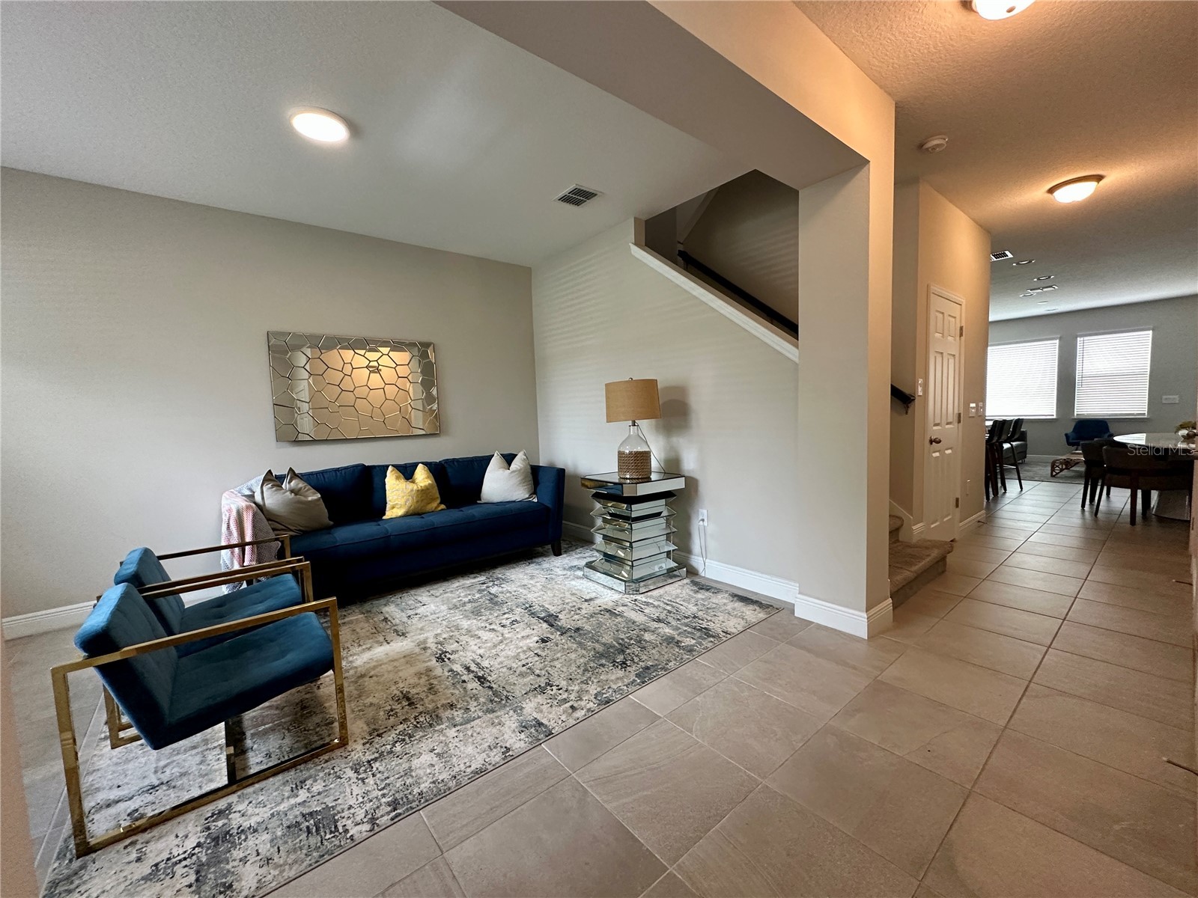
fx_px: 485
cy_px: 449
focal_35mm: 14
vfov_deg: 85.7
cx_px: 599
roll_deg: +1.3
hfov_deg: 102.1
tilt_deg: -4.2
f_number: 2.2
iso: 250
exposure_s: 1/120
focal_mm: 2.22
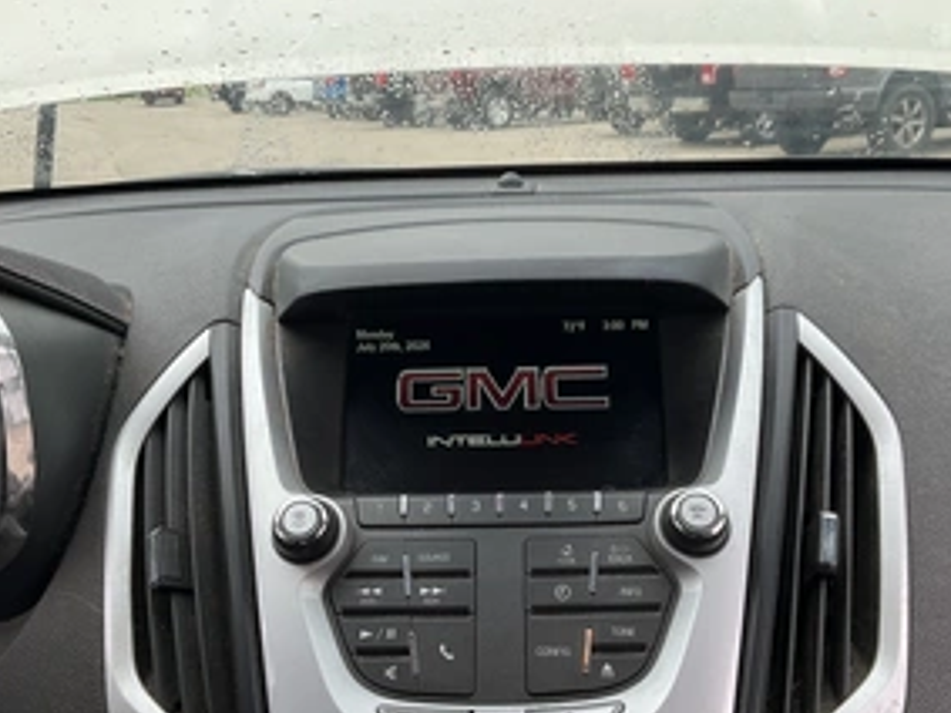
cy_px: 393
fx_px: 1126
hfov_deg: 45.8
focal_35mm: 41
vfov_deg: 35.1
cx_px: 507
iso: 25
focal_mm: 3
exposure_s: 1/383
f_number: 1.8
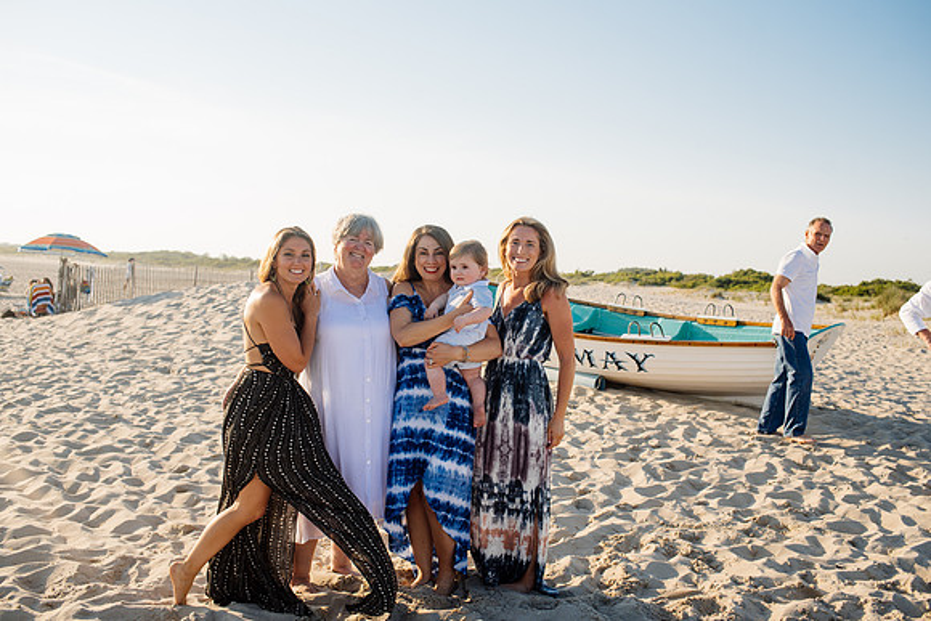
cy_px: 310
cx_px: 466
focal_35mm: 35
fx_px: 905
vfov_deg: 37.9
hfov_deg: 54.4
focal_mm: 35
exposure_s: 1/800
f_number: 4
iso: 160
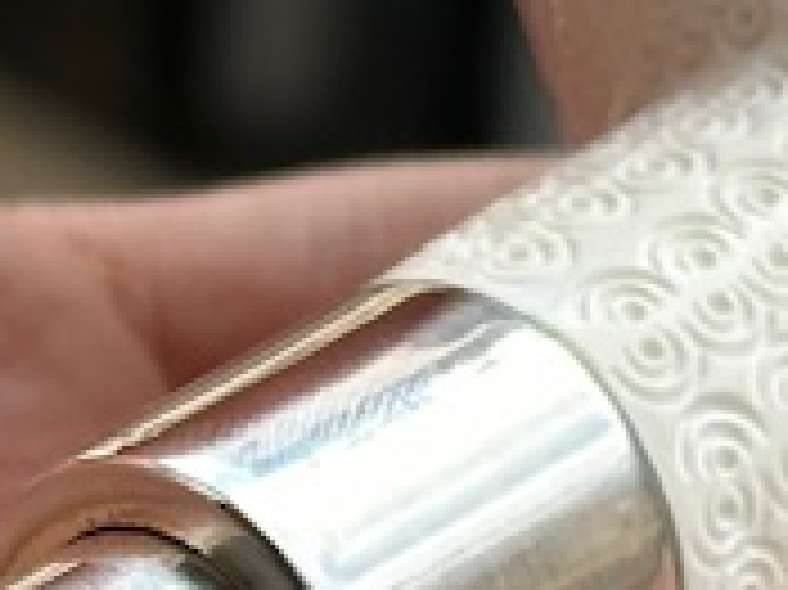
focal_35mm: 352
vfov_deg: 4.2
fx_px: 8007
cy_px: 414
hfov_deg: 5.6
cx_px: -113
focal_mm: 6.86
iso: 64
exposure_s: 1/1095
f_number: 1.78
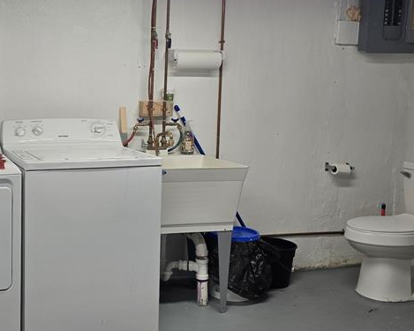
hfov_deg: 36.2
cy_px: 160
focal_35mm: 49
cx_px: 59
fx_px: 600
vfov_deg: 30.8
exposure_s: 1/120
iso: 50
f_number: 1.7
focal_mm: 6.3
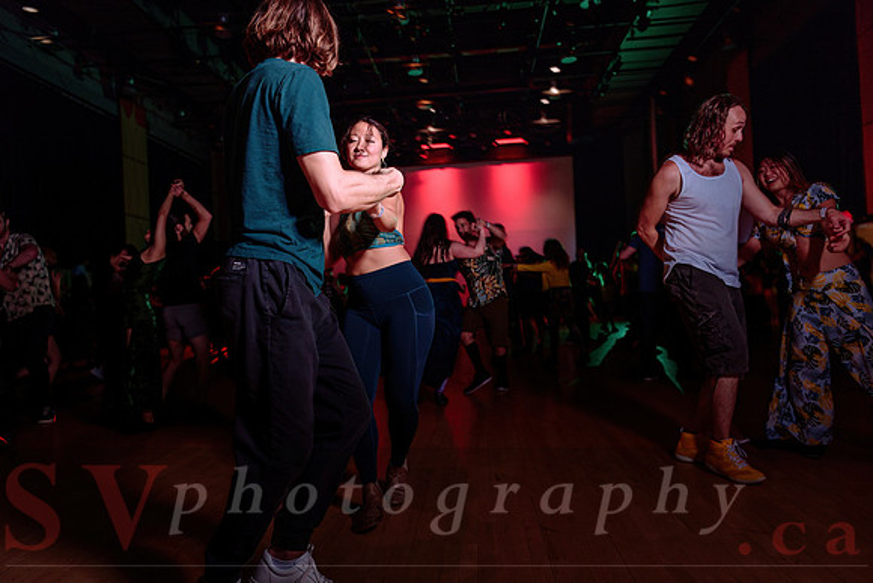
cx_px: 436
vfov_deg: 53.2
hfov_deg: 73.7
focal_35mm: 24
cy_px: 292
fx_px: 582
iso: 1000
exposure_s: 1/60
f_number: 2.8
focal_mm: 24
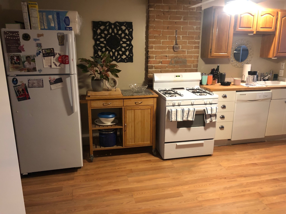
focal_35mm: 28
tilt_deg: -13.5
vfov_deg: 49.7
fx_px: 231
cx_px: 143
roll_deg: +0.0
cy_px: 107
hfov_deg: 63.4
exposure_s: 1/12
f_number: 1.8
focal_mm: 3.99
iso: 100
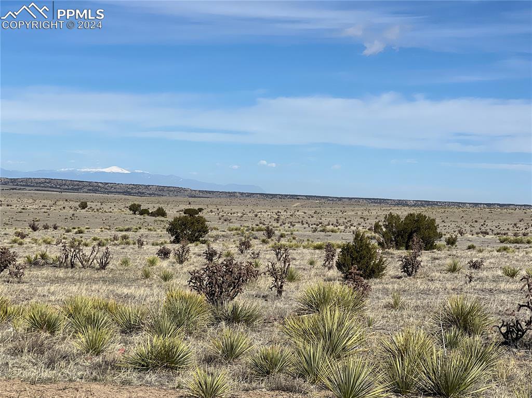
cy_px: 199
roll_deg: -1.2
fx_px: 1183
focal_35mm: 77
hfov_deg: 25.3
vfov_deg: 19.1
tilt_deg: -0.2
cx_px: 266
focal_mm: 9
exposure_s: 1/1754
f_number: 2.8
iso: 32
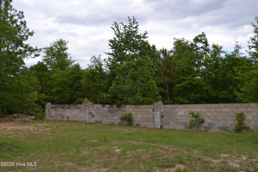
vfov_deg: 36.9
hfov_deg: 53.1
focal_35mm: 36
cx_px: 129
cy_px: 86
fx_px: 258
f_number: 5.6
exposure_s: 1/200
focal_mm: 24
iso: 100
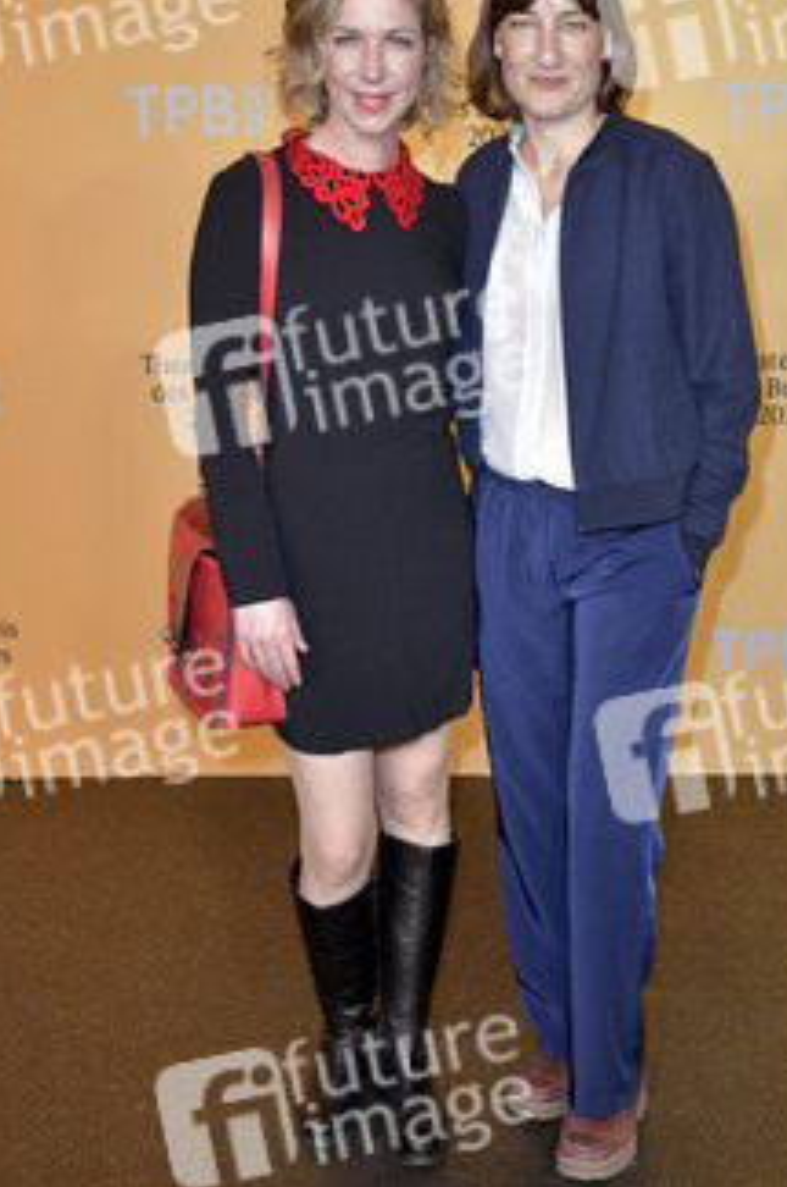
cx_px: 450
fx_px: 1382
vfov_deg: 46.4
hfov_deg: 31.7
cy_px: 553
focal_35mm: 42
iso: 1250
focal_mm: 34
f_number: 5
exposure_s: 1/200
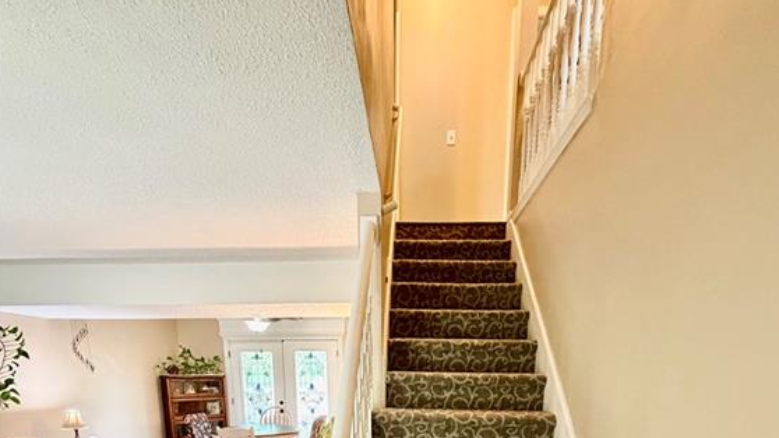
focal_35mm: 21
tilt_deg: -12.6
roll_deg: -0.9
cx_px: 394
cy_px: 466
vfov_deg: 43.4
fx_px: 434
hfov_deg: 83.8
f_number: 2.2
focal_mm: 2.22
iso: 640
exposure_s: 1/60
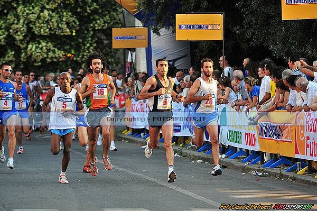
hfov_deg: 9.8
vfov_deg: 6.5
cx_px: 158
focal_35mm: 210
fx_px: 1848
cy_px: 106
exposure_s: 1/400
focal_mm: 210
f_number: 5.3
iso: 800
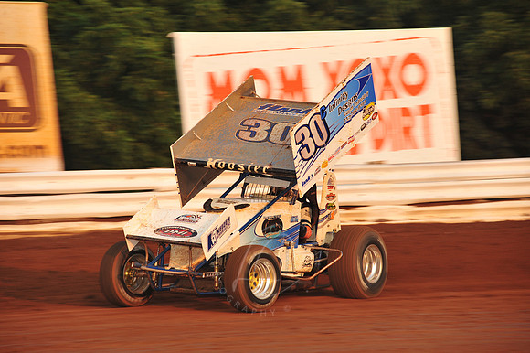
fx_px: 2943
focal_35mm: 200
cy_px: 176
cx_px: 265
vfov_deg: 6.9
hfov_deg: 10.3
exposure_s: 1/320
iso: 640
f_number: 8
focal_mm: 200
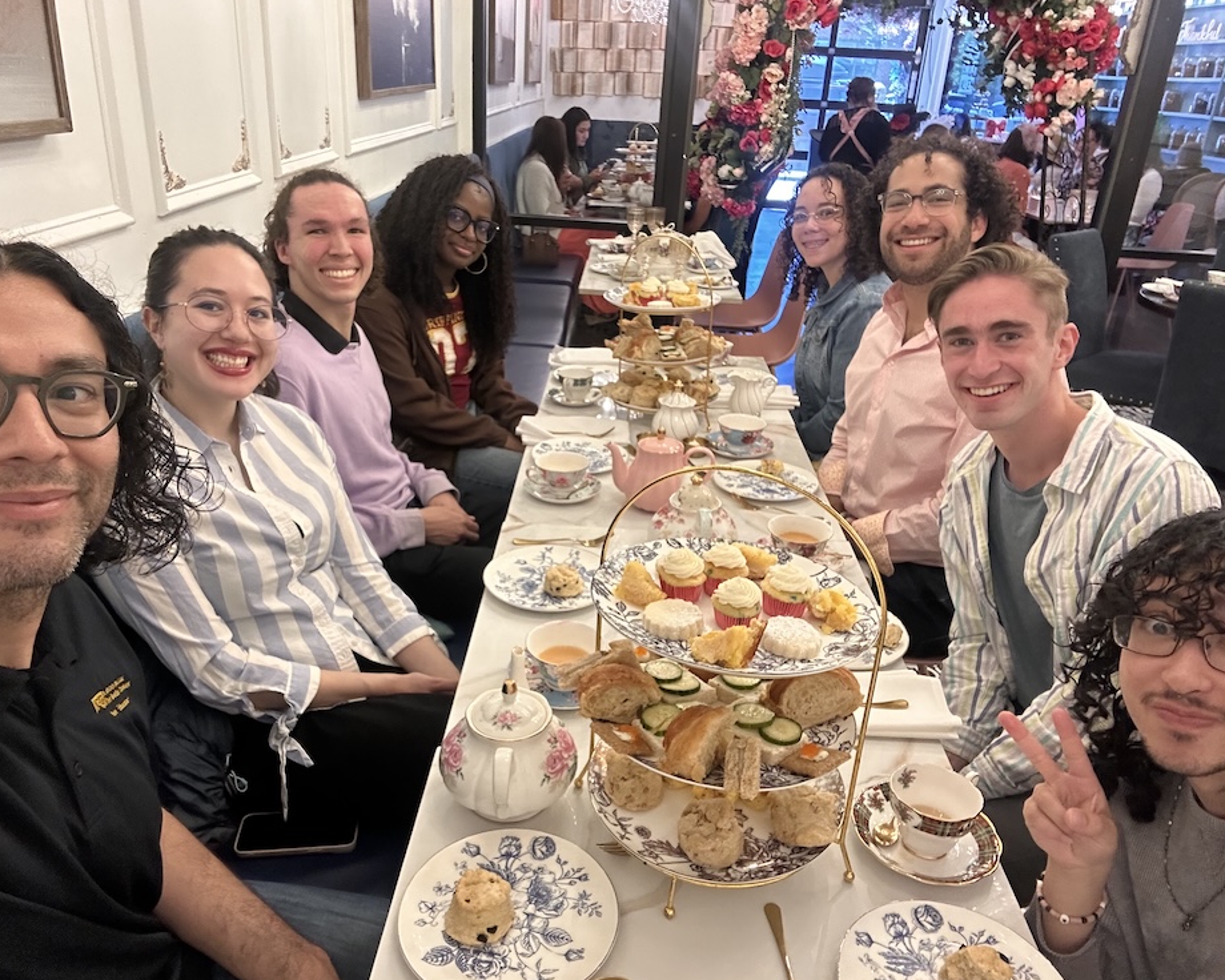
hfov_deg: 68.1
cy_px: 509
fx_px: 906
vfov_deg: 56.8
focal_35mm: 25
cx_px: 583
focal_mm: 2.69
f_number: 1.9
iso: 320
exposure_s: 1/60
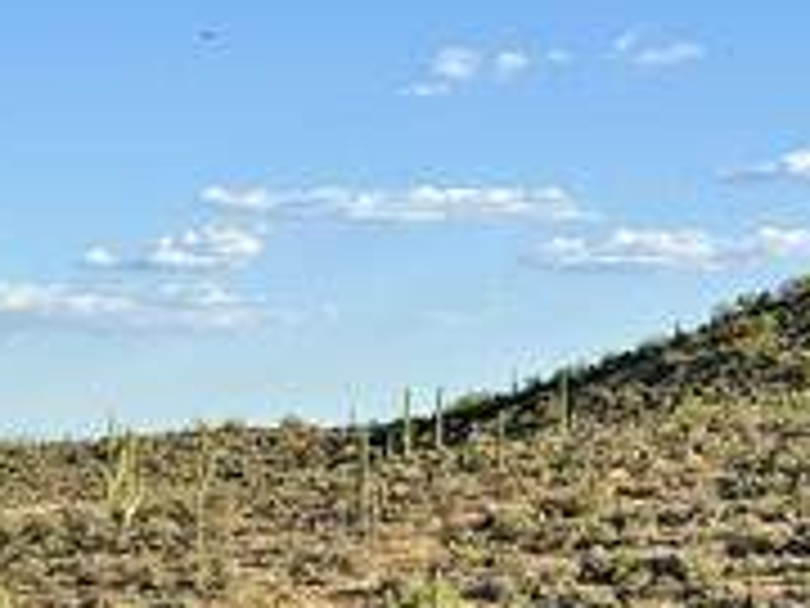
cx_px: 241
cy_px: 599
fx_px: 2668
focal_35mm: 114
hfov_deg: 17.2
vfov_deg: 12.8
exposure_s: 1/2252
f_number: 1.78
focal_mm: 6.76
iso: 80
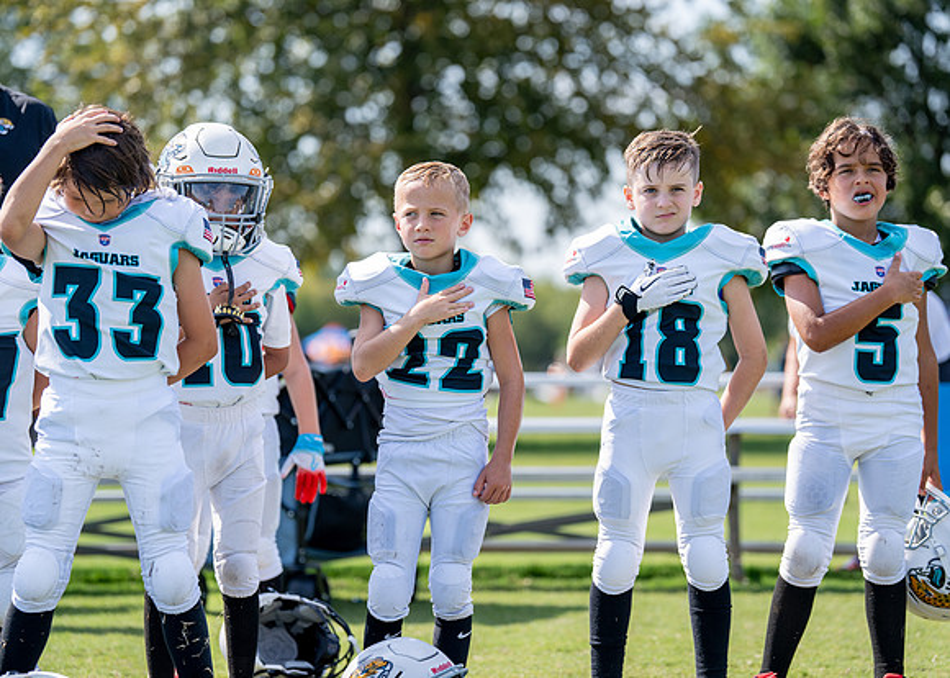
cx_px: 460
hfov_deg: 15.3
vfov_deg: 11.0
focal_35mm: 131
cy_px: 341
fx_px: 3532
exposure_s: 1/1600
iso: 160
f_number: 2.8
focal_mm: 124
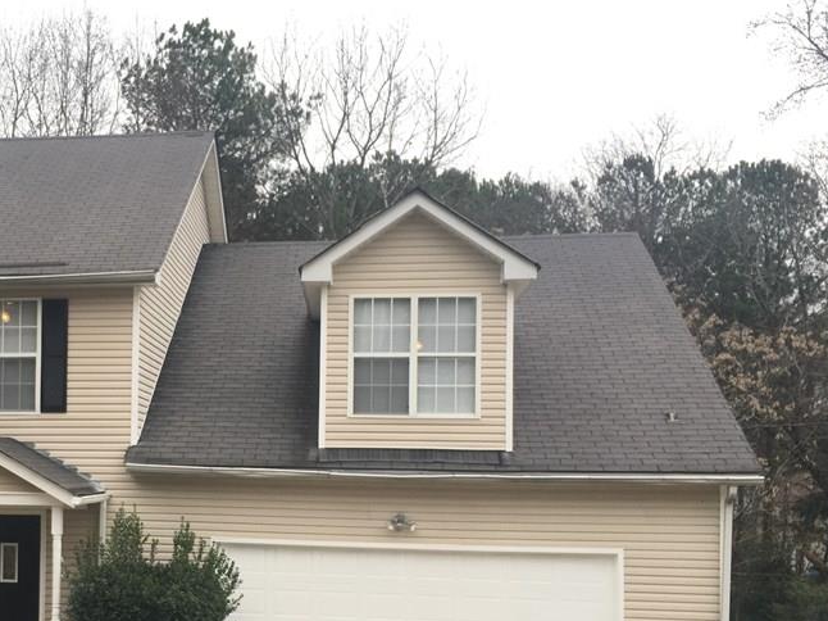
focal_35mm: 46
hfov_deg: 39.8
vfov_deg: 31.1
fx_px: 1100
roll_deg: -2.0
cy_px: 449
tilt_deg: +0.6
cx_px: 182
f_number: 2.2
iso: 25
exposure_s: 1/120
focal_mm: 4.15
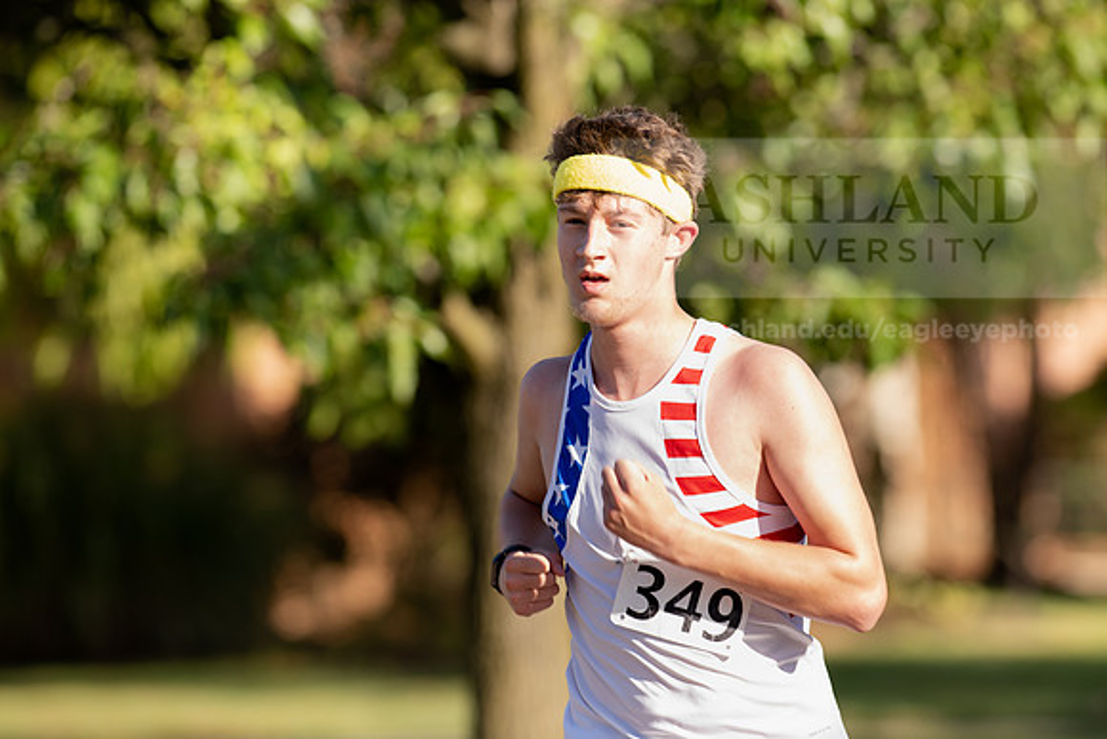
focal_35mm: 300
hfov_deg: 6.9
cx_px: 554
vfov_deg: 4.6
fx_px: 9227
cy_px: 370
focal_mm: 300
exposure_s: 1/400
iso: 200
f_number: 4.5
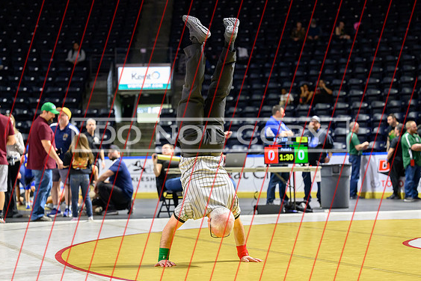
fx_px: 994
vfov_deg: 16.1
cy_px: 163
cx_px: 211
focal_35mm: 85
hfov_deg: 23.9
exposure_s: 1/800
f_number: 2.8
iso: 5000
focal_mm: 70
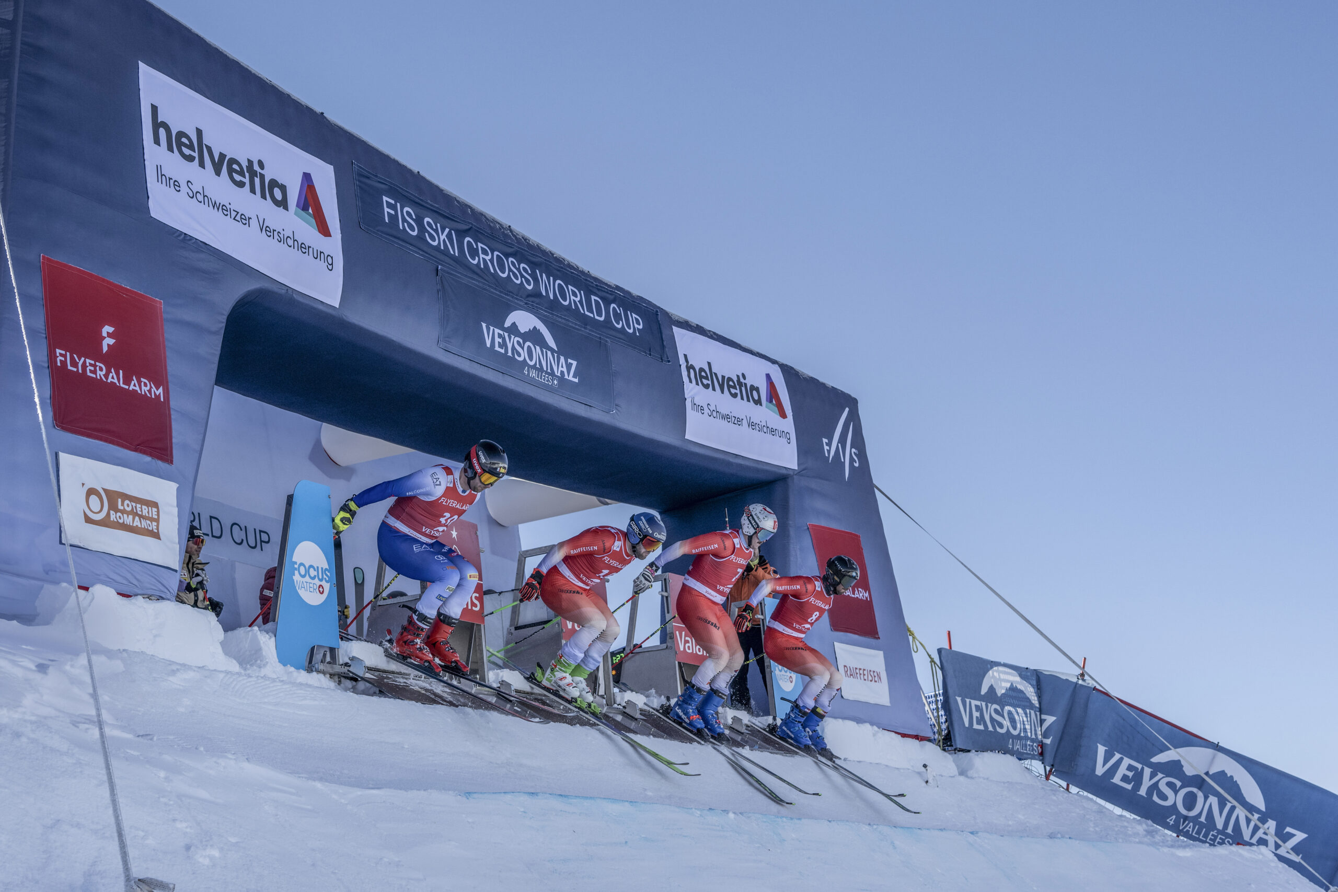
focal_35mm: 50
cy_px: 446
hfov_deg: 39.6
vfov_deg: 27.0
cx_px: 669
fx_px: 1858
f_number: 4
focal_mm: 50
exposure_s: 1/2500
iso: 160
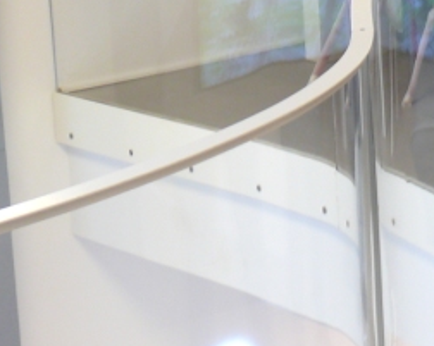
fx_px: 1783
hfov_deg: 13.8
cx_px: 305
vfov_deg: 10.6
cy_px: -196
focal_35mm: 139
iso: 125
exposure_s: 1/30
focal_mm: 7.4
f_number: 2.8
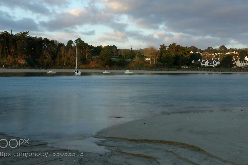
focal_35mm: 59
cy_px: 64
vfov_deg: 22.9
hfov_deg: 33.9
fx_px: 406
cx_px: 139
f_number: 22
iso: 100
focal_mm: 31
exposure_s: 3
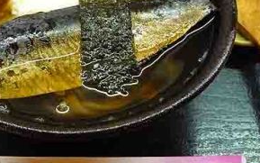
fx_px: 468
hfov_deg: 30.9
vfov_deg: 19.7
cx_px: 97
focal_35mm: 66
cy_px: 65
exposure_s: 1/13
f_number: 2.8
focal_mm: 6
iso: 400
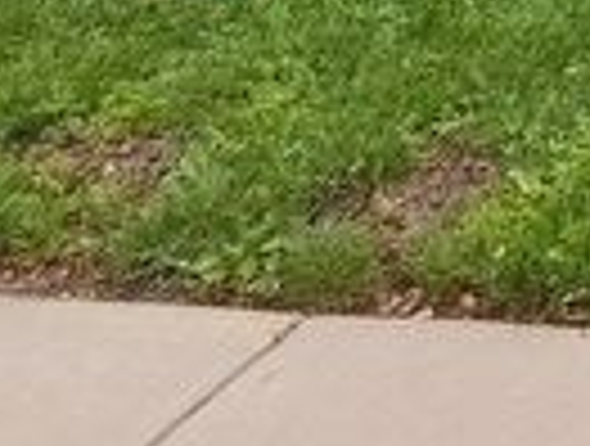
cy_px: -865
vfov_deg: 8.8
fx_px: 2393
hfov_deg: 10.1
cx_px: 1797
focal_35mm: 140
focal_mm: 5.56
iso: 112
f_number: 1.8
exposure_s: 1/120
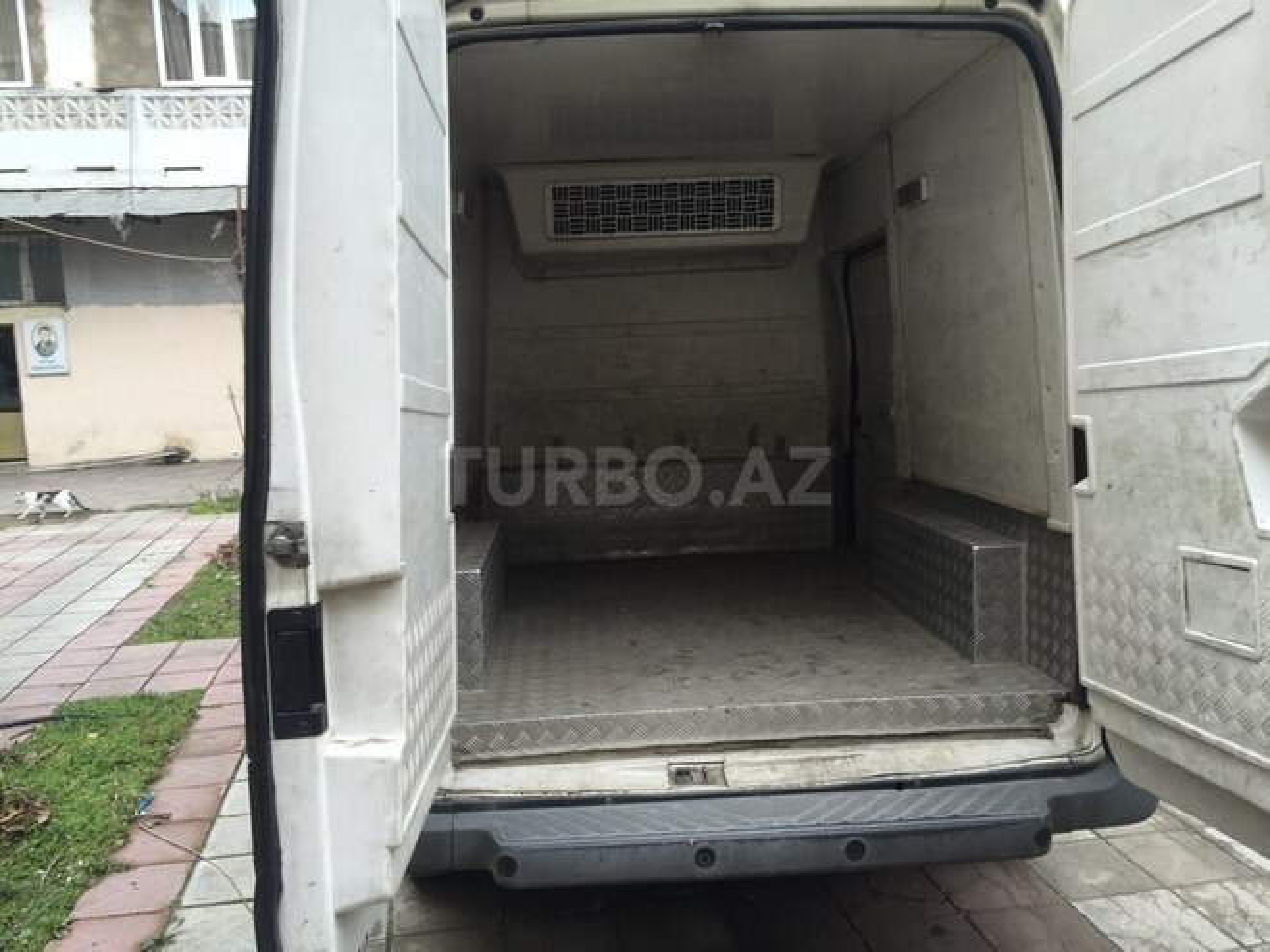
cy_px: 476
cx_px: 635
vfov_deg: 48.2
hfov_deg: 61.7
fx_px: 1064
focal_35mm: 29
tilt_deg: -7.7
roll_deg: +3.2
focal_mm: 4.15
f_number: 2.2
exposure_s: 1/111
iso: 32
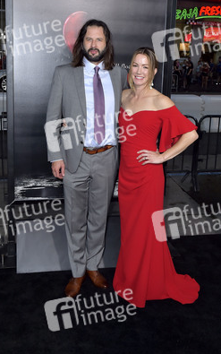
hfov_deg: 38.3
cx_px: 117
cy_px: 176
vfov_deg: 58.1
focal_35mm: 33
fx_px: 318
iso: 640
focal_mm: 32
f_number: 6.3
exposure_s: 1/250
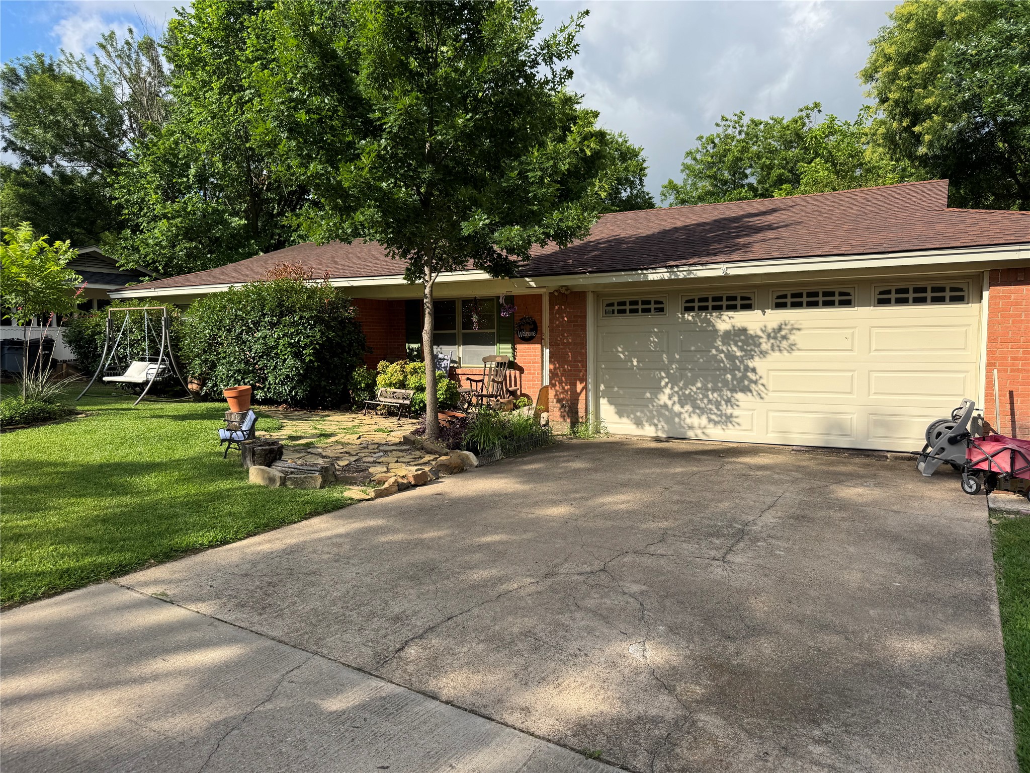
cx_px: 515
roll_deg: -0.1
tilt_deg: -4.3
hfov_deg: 71.6
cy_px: 386
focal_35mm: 24
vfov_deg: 56.8
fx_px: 714
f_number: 1.78
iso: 80
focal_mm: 6.76
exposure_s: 1/2833
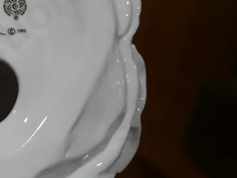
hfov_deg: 25.3
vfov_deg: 20.7
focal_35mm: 71
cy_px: 65
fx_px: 486
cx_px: -27
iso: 200
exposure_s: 1/60
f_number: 3.6
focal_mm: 15
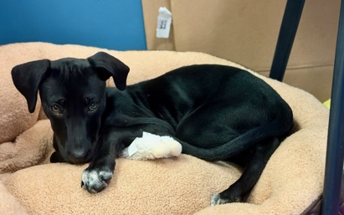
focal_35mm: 52
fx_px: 488
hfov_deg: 38.9
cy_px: 130
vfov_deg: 24.8
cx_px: 172
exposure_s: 1/40
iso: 400
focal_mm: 6.76
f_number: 1.78
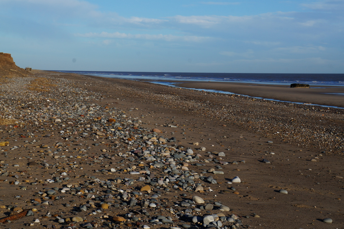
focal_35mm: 72
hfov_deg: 28.1
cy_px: 114
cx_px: 172
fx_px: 687
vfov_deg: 18.9
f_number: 13
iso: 100
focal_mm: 48
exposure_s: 1/160
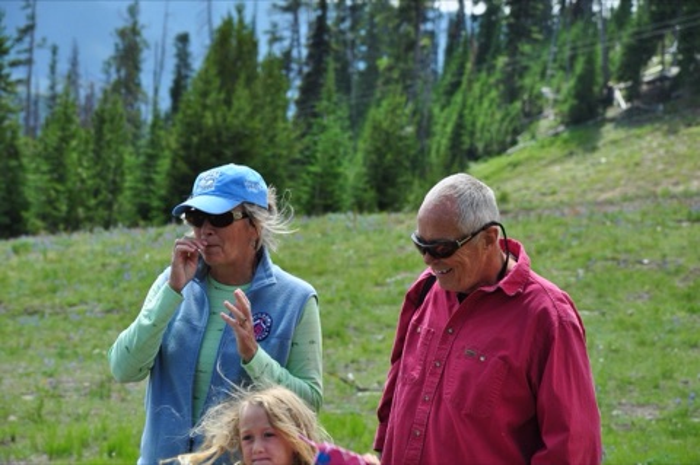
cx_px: 350
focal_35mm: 158
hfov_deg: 13.1
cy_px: 232
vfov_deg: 8.7
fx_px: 3059
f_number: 9
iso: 200
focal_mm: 105
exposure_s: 1/250
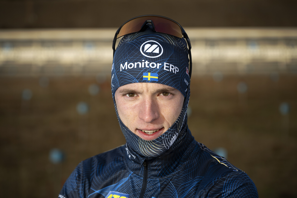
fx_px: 734
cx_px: 148
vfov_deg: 15.4
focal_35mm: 89
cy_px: 99
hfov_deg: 22.9
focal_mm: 89
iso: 160
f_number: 4
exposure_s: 1/200
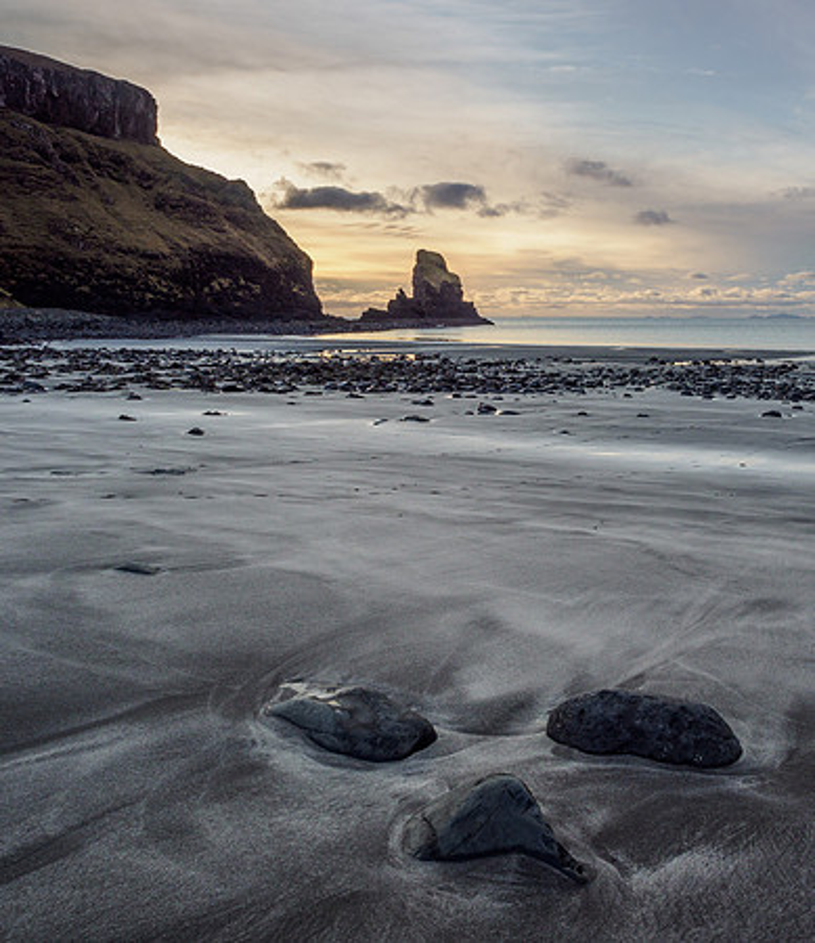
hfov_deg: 49.3
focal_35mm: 30
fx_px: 872
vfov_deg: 56.8
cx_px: 534
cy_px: 472
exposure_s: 1/40
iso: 200
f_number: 7.1
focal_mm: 12
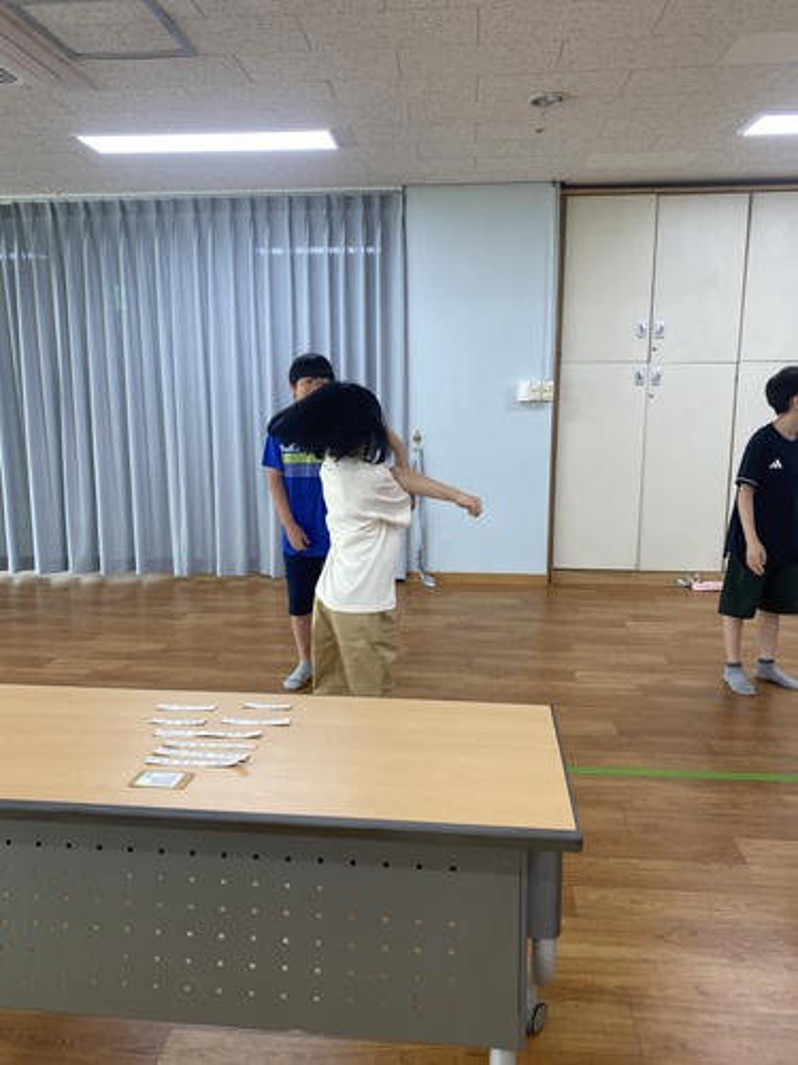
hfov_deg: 53.1
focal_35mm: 26
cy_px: 532
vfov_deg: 67.3
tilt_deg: -19.2
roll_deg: -1.2
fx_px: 799
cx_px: 399
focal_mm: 4.25
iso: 100
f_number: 1.8
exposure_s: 1/60
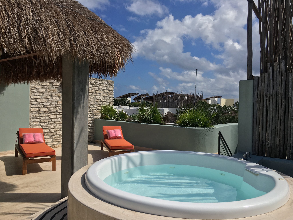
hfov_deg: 61.7
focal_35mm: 29
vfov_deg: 48.2
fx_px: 245
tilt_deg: -2.1
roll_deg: -1.8
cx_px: 146
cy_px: 110
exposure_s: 1/3344
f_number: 2.2
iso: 25
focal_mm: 4.15
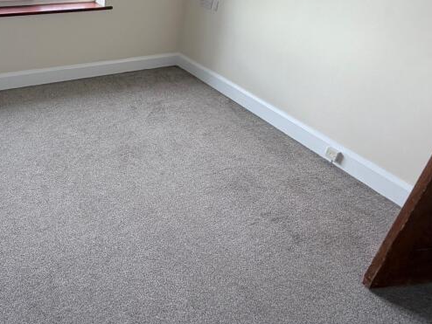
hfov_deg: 57.4
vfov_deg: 46.6
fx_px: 362
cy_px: 84
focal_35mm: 29
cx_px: 92
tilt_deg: -25.1
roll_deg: -1.4
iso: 80
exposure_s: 1/121
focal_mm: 2.22
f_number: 2.2
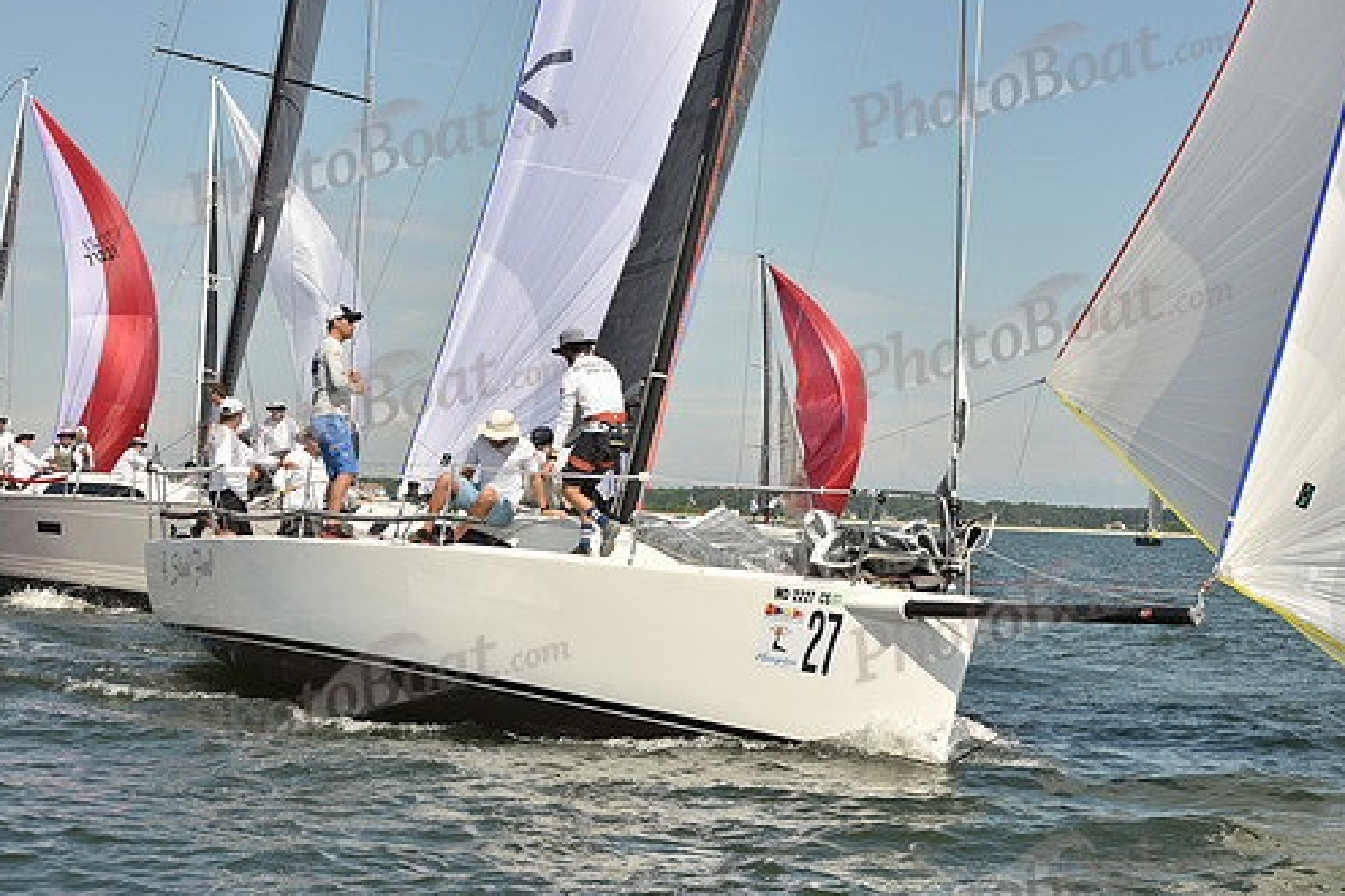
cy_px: 509
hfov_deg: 24.8
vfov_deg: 16.6
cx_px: 712
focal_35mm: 82
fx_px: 3063
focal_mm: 70
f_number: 14
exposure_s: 1/640
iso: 320
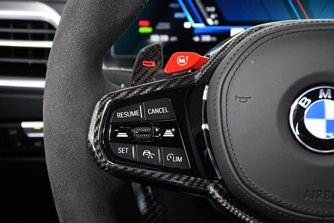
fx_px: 779
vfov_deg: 16.3
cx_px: 167
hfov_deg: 24.2
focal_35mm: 84
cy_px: 112
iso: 2500
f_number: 5.6
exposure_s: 1/60
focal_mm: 56
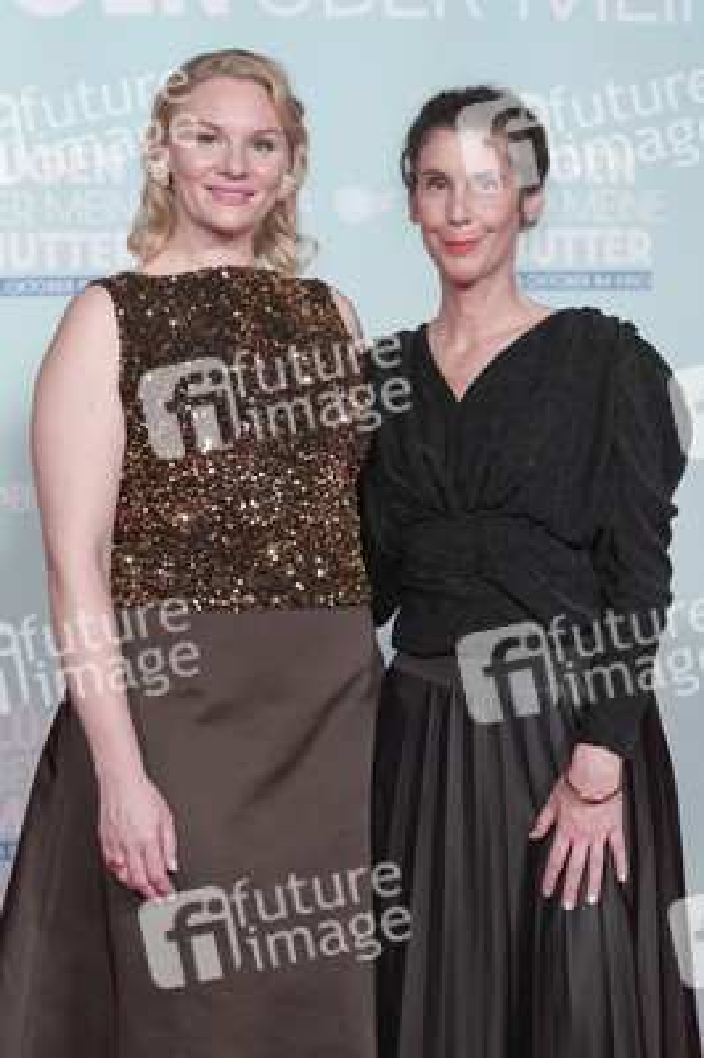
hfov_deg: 18.2
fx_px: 2204
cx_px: 352
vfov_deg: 27.0
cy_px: 529
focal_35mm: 75
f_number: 3.5
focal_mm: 75
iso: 500
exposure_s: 1/160
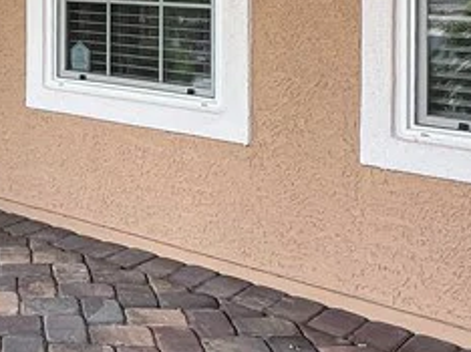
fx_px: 775
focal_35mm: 57
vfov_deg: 24.4
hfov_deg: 31.0
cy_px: 0
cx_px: -14
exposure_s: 1/99
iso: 32
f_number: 1.8
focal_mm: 1.57
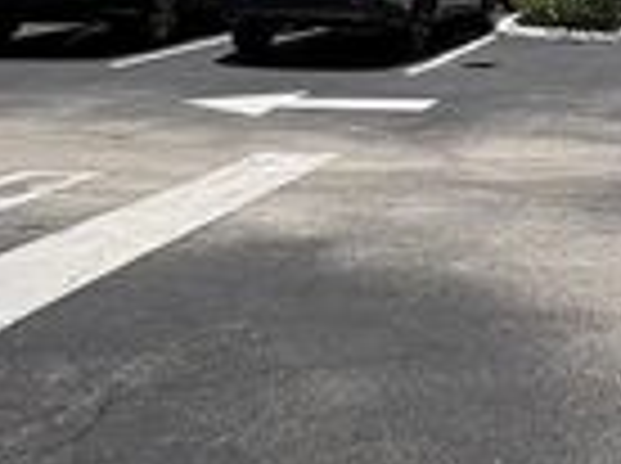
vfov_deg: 18.2
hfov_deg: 23.8
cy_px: -351
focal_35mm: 65
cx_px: 927
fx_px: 1164
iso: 50
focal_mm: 2.22
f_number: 2.2
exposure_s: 1/1832
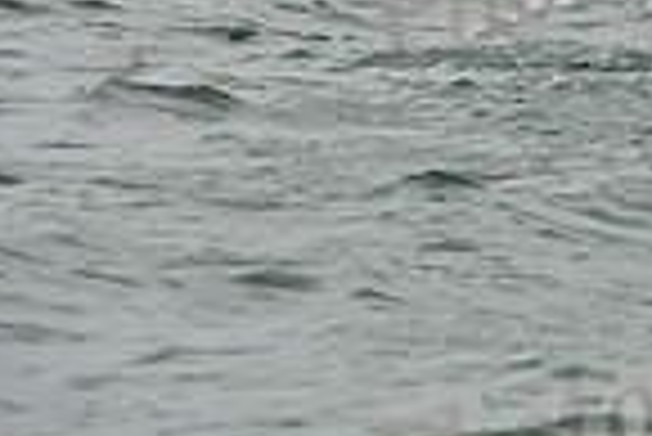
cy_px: -357
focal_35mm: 799
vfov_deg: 1.7
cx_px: 1246
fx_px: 14485
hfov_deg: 2.6
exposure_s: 1/1000
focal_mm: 200
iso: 320
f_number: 10
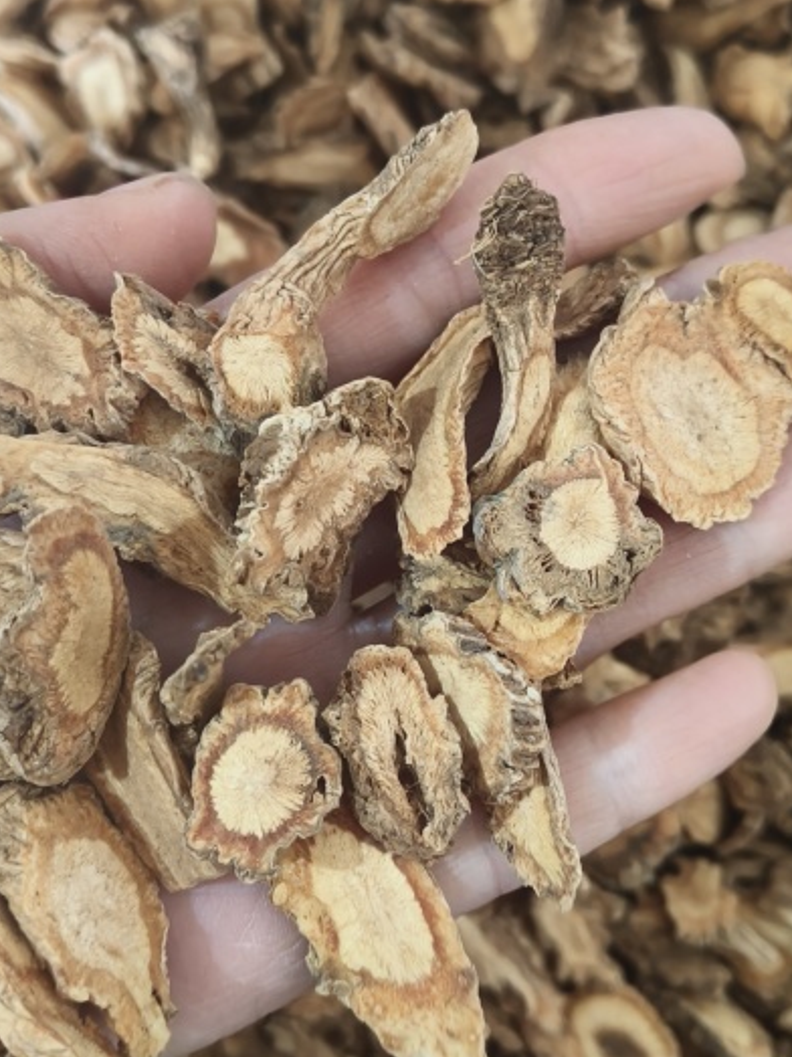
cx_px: 398
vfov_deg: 38.9
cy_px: 520
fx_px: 1495
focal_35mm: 49
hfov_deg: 29.7
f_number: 1.8
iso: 1000
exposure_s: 1/43.6
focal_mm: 5.59
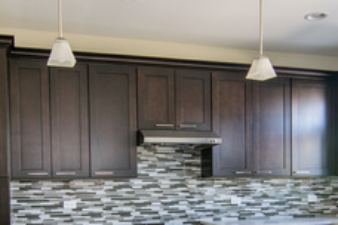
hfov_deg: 42.4
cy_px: 206
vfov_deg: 27.8
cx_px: 176
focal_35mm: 46
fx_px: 436
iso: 200
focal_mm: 11
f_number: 2.8
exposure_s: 1/50
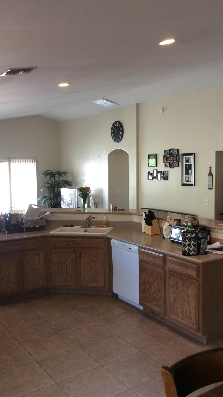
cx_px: 137
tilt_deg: -4.6
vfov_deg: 56.6
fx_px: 368
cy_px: 199
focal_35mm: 35
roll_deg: -0.4
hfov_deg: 33.6
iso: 80
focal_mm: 3.3
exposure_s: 1/24
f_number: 2.4
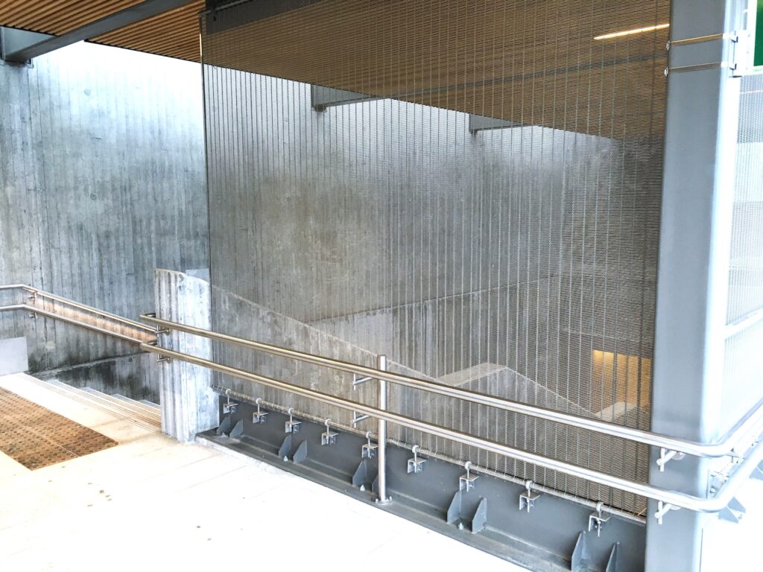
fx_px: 639
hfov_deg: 61.7
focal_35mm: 29
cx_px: 382
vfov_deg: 48.2
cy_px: 286
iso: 50
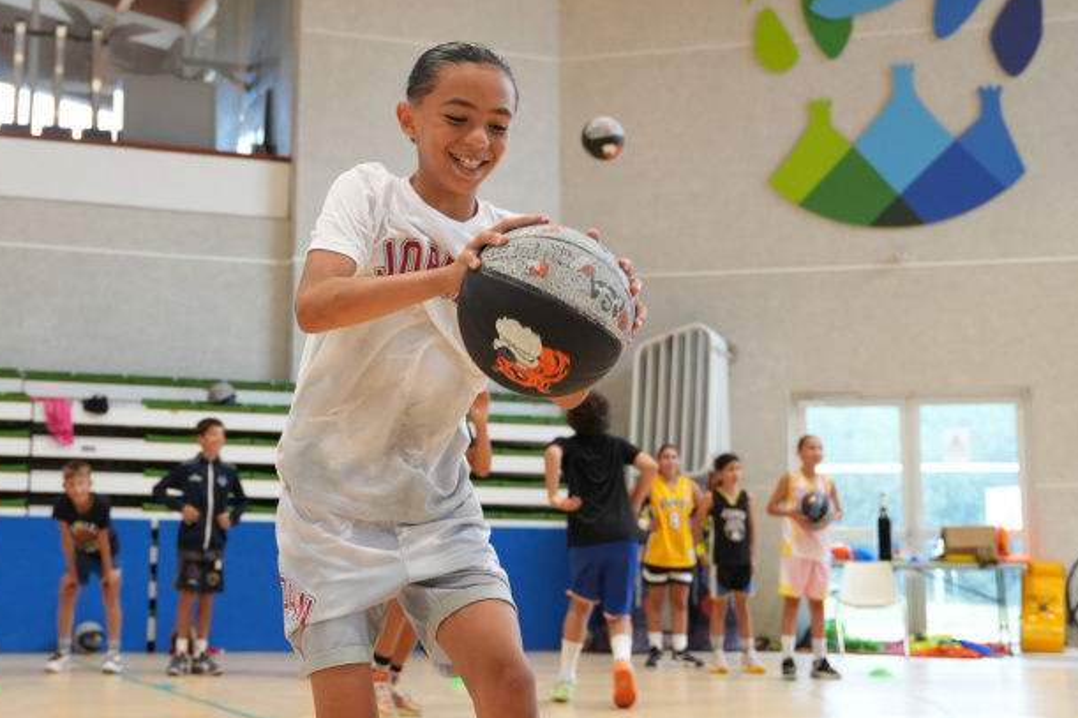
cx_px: 397
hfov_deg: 36.0
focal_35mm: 55
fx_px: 1646
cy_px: 257
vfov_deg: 24.5
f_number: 2.8
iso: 1000
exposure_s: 1/400
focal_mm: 28
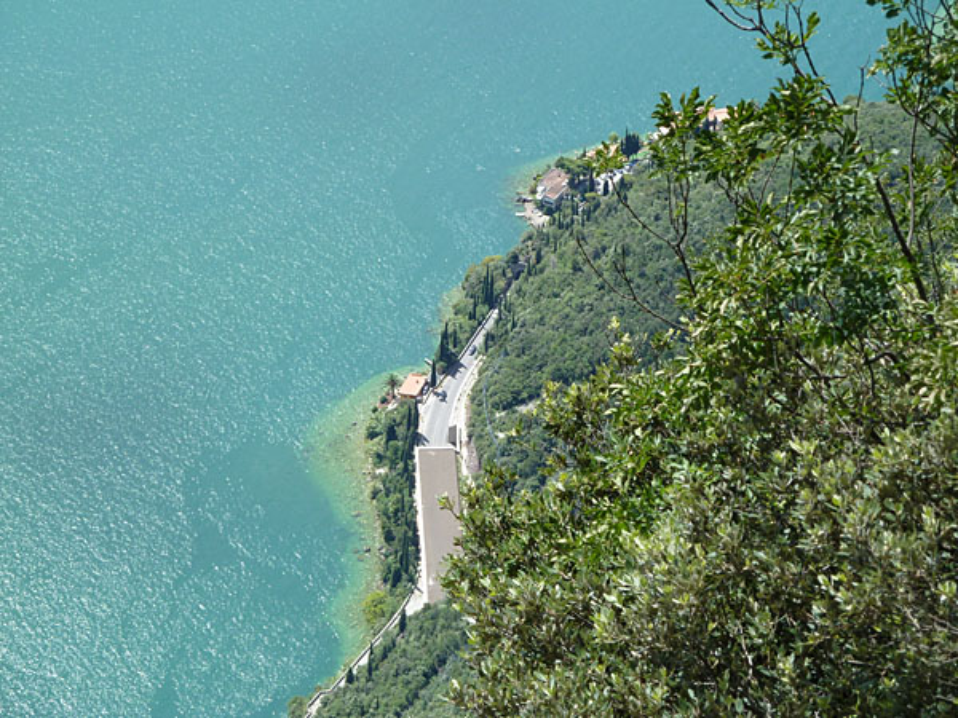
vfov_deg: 12.5
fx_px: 3293
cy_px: 359
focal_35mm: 119
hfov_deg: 16.6
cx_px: 479
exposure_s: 1/200
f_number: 4.4
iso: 80
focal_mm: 19.5
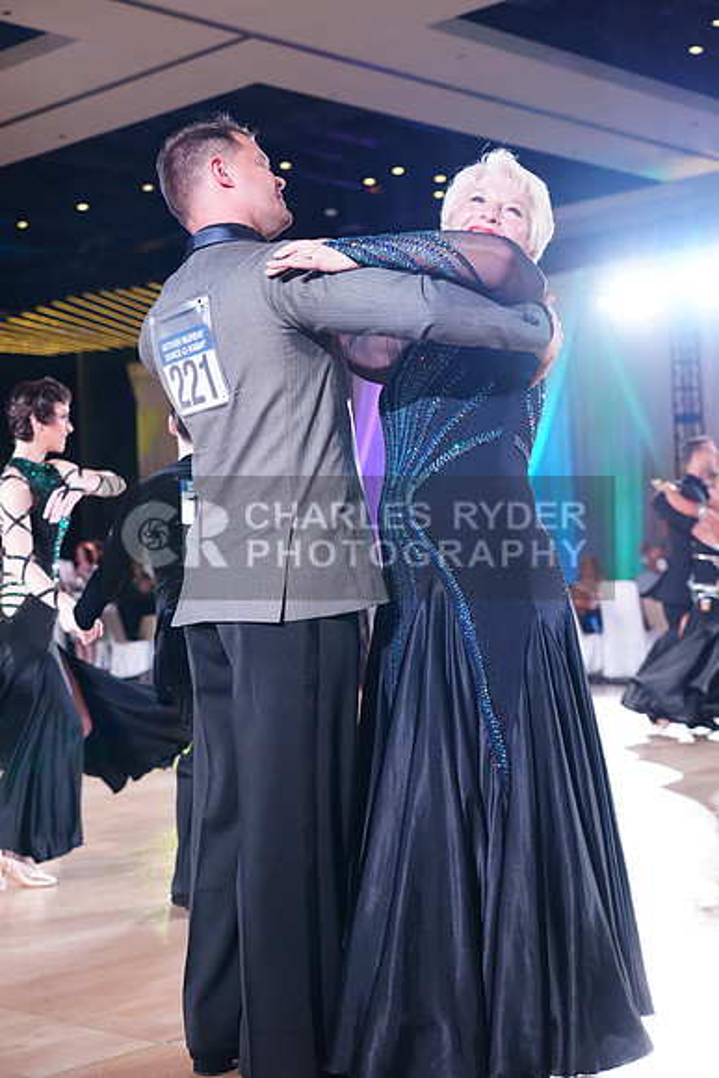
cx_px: 360
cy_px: 539
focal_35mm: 57
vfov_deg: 35.0
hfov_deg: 23.8
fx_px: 1706
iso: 4000
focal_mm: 57
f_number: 4
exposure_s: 1/320
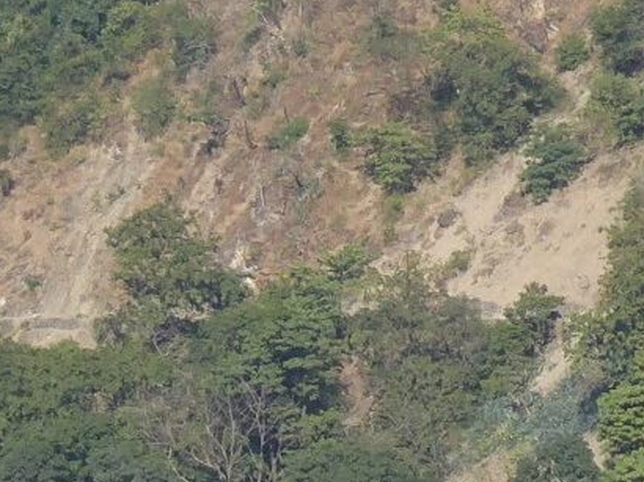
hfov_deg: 4.3
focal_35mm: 459
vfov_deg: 3.2
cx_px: 347
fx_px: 8534
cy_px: 755
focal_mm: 16.1
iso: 80
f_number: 4.9
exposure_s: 1/320
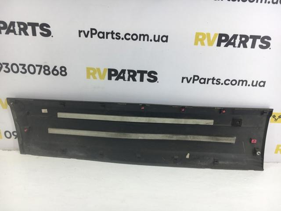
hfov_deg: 61.7
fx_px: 235
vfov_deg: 48.2
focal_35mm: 29
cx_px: 140
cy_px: 106
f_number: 2.2
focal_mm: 4.15
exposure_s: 1/50
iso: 25
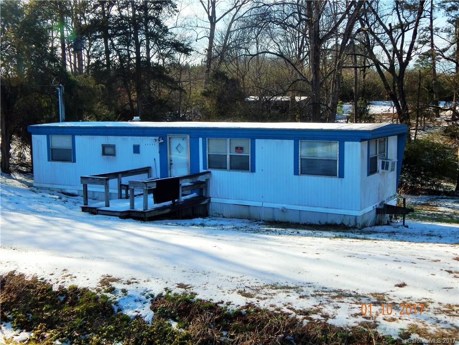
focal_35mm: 43
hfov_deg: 43.9
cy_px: 172
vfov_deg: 33.6
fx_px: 570
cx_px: 230
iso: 125
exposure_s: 1/800
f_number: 3.6
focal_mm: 7.7
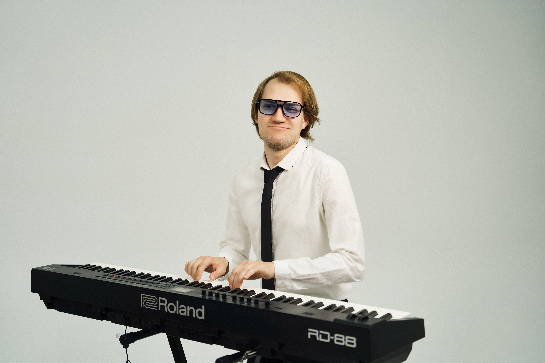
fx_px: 802
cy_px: 182
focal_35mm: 53
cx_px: 272
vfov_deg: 25.5
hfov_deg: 37.5
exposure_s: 1/500
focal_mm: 53
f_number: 2.8
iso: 800
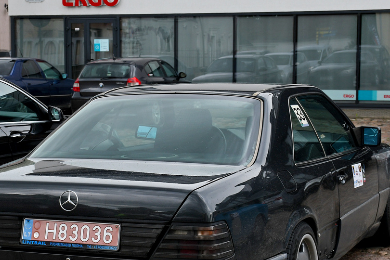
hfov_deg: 26.3
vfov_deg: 17.7
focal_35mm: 77
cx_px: 165
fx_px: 834
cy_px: 174
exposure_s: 1/200
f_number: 6.3
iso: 200
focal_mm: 32
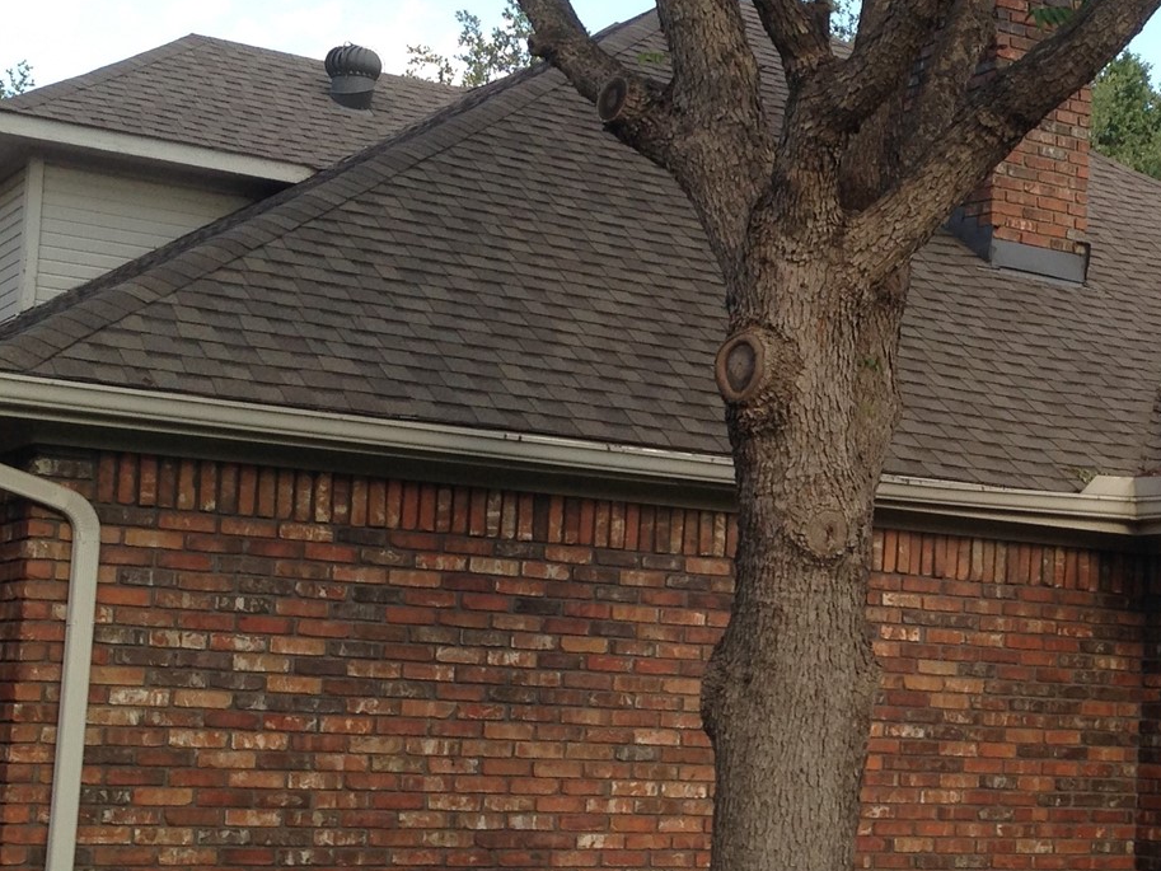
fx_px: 2482
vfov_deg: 19.9
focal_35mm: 74
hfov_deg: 25.9
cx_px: 894
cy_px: 543
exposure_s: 1/298
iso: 50
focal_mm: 4.12
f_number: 2.4
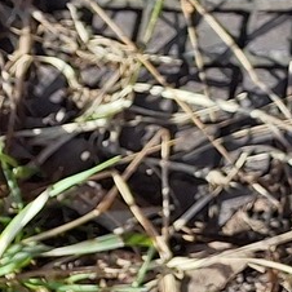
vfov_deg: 10.8
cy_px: -340
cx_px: 950
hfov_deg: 9.1
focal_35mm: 144
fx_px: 1374
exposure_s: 1/2232
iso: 40
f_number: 1.8
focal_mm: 5.54
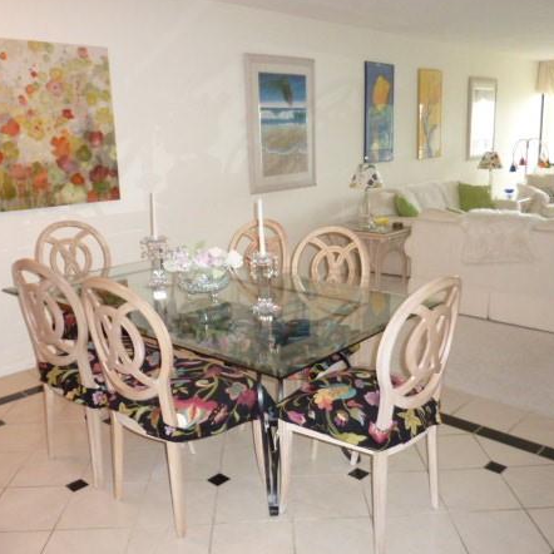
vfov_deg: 51.1
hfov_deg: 51.1
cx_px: 288
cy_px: 283
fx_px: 579
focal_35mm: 32
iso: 400
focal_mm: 4.1
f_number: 3.3
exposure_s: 1/60
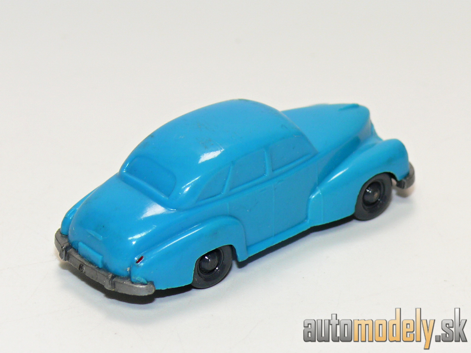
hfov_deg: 12.6
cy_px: 176
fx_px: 2136
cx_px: 236
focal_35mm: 157
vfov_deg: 9.5
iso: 100
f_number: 4
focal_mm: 18.6
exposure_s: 1/30
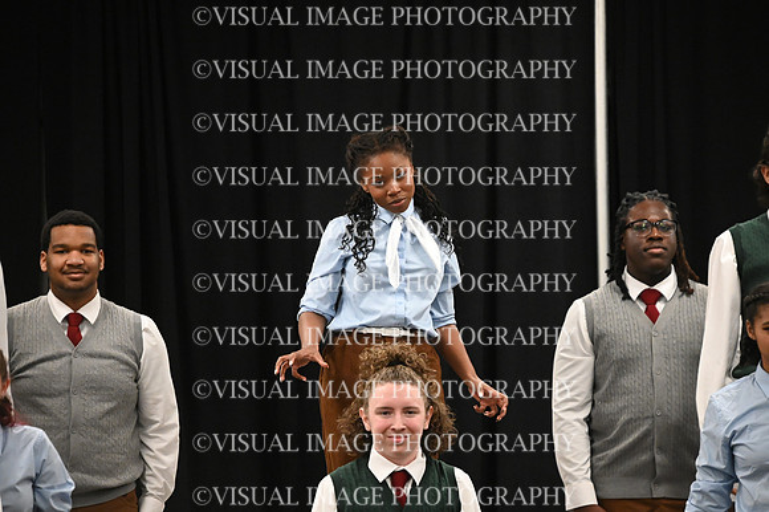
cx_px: 384
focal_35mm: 320
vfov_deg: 4.3
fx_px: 6831
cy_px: 256
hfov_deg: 6.4
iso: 10000
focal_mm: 320
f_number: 6.3
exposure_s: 1/250
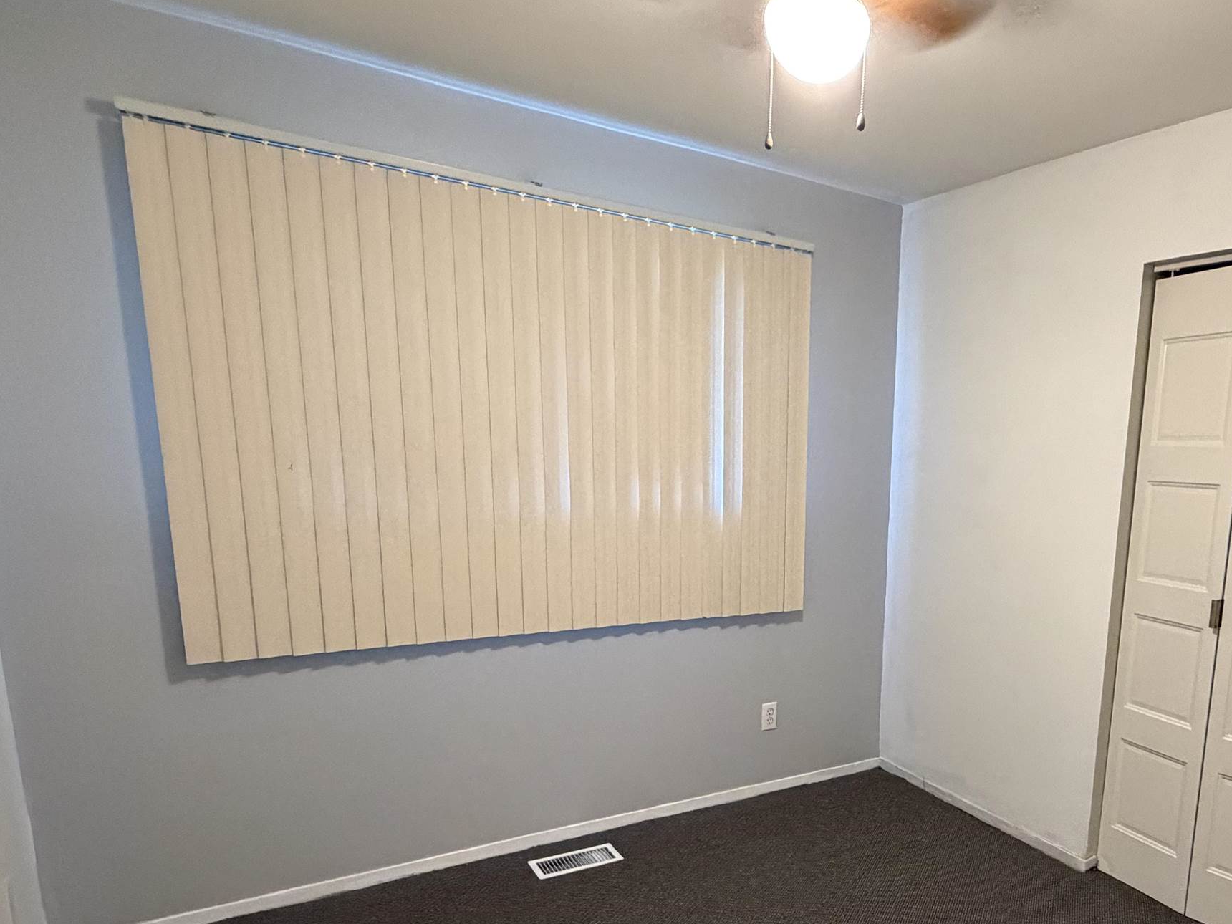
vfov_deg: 53.4
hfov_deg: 66.5
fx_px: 890
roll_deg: -2.2
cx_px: 870
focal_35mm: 25
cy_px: 640
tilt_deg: -11.9
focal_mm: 2.22
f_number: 2.2
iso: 640
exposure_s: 1/60
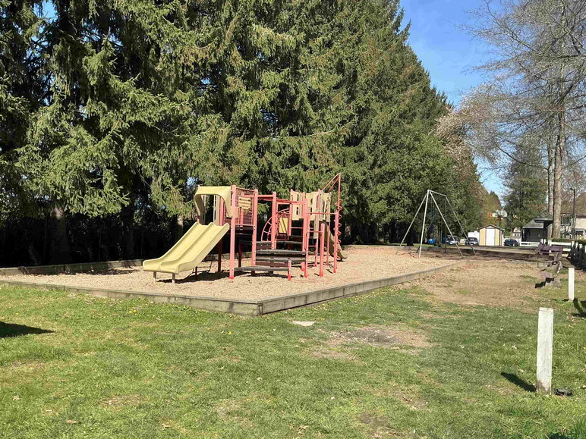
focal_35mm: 29
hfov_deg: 61.7
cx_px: 285
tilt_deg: +3.1
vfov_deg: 48.2
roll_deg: -1.9
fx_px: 491
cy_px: 217
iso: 25
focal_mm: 3
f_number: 1.8
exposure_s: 1/1055
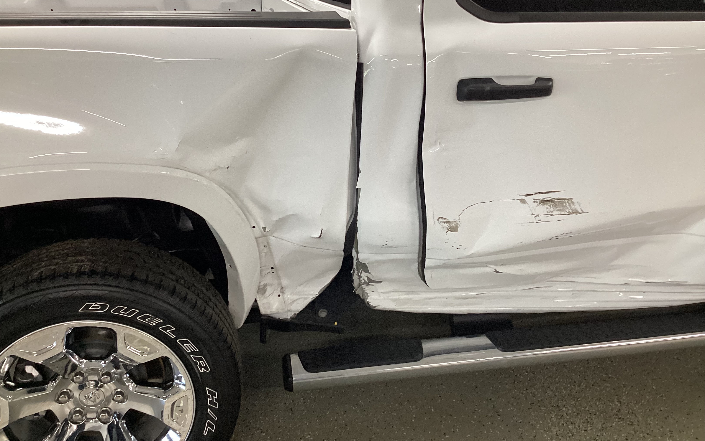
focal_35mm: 33
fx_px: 634
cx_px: 351
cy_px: 180
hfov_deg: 58.1
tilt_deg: -20.1
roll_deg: +1.5
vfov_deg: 38.2
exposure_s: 1/50
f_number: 2.4
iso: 160
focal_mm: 3.3
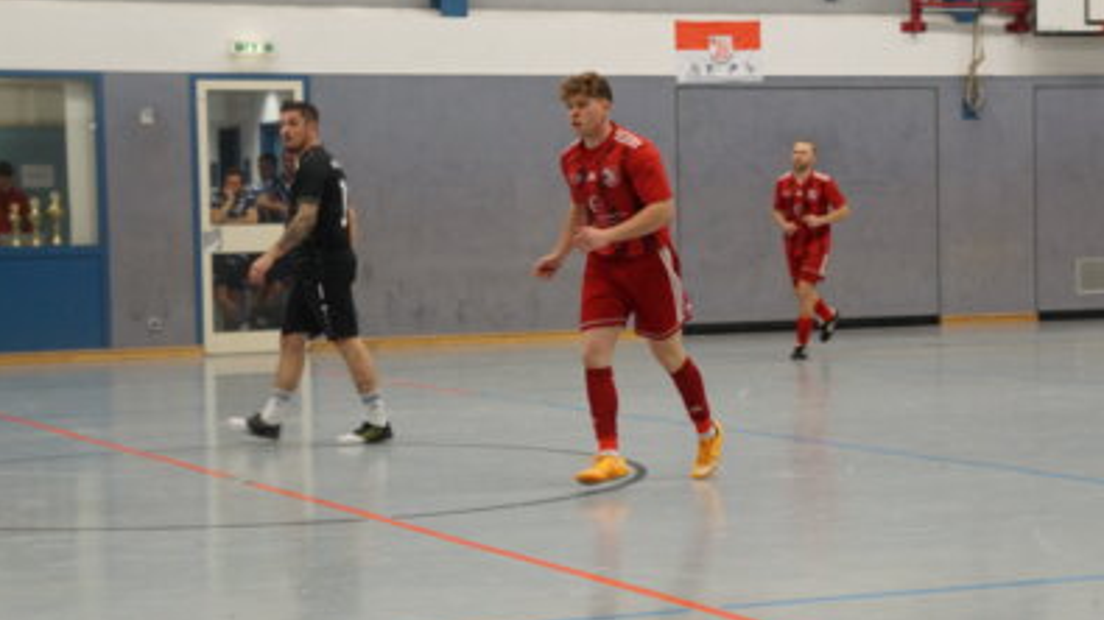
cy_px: 290
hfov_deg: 24.3
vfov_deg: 13.8
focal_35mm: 88
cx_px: 548
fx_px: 2562
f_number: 5.6
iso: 1250
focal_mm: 55
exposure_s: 1/100
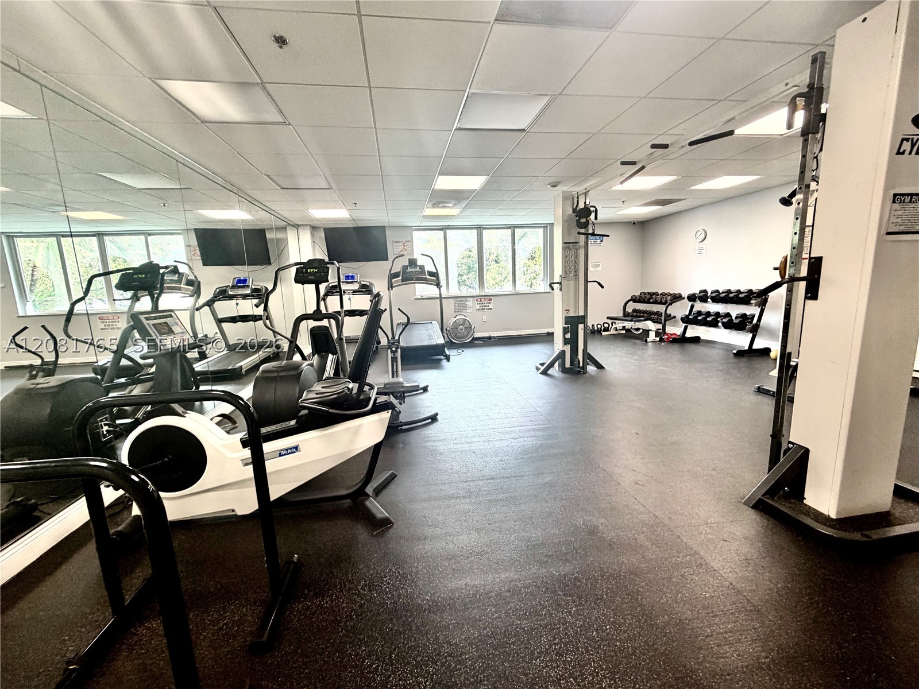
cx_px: 460
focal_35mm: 14
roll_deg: +2.9
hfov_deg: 102.1
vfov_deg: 85.7
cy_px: 344
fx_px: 372
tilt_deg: -8.4
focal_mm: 2.22
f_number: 2.2
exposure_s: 1/60
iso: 200
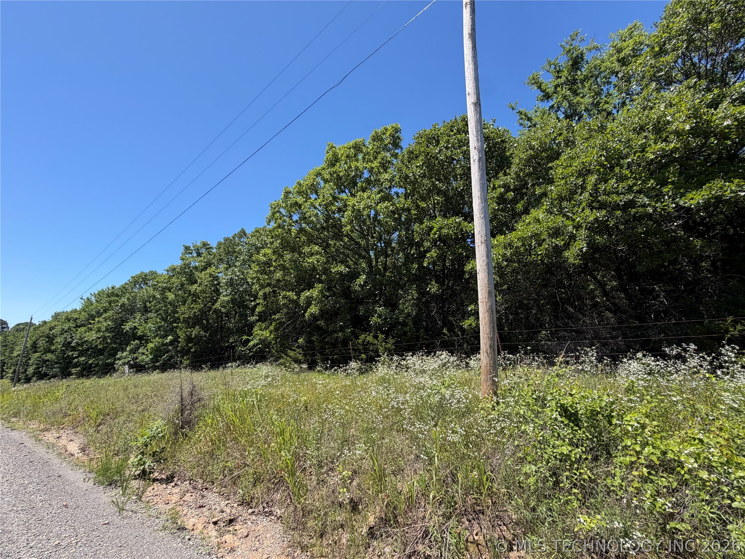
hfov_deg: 102.1
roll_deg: +0.0
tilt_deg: +11.8
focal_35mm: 14
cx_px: 372
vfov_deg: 85.7
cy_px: 280
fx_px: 301
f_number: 2.2
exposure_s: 1/770
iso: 40
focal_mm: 2.22
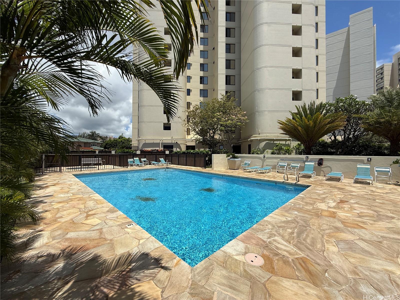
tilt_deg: +0.9
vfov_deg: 85.7
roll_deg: -0.9
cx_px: 200
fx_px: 162
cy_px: 150
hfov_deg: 102.1
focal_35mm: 14
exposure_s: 1/3289
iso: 50
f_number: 2.2
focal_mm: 2.22
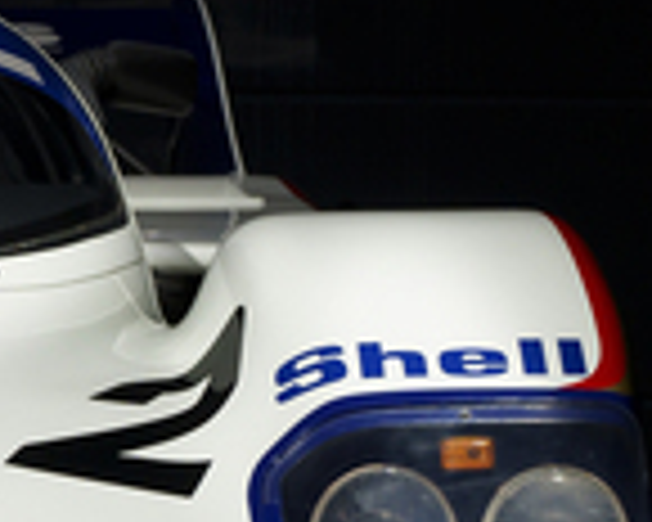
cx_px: -315
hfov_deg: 8.1
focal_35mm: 233
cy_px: 180
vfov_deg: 6.6
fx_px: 4496
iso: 250
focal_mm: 40
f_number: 5.6
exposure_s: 1/200
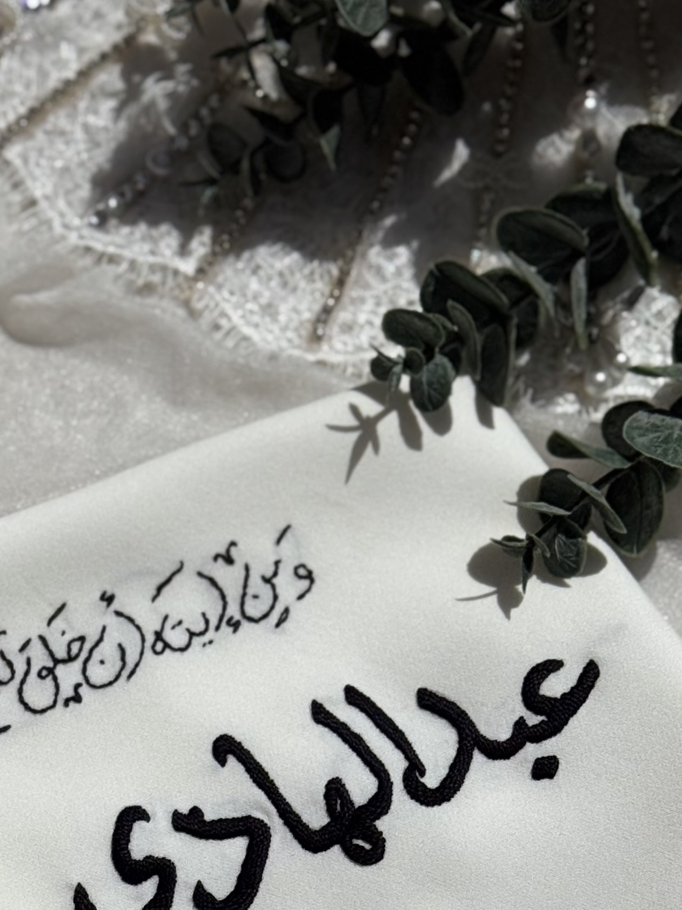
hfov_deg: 12.7
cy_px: 964
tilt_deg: -65.8
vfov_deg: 16.7
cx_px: -14
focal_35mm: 115
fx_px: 3021
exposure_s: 1/50000
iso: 64
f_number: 1.78
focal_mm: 6.76
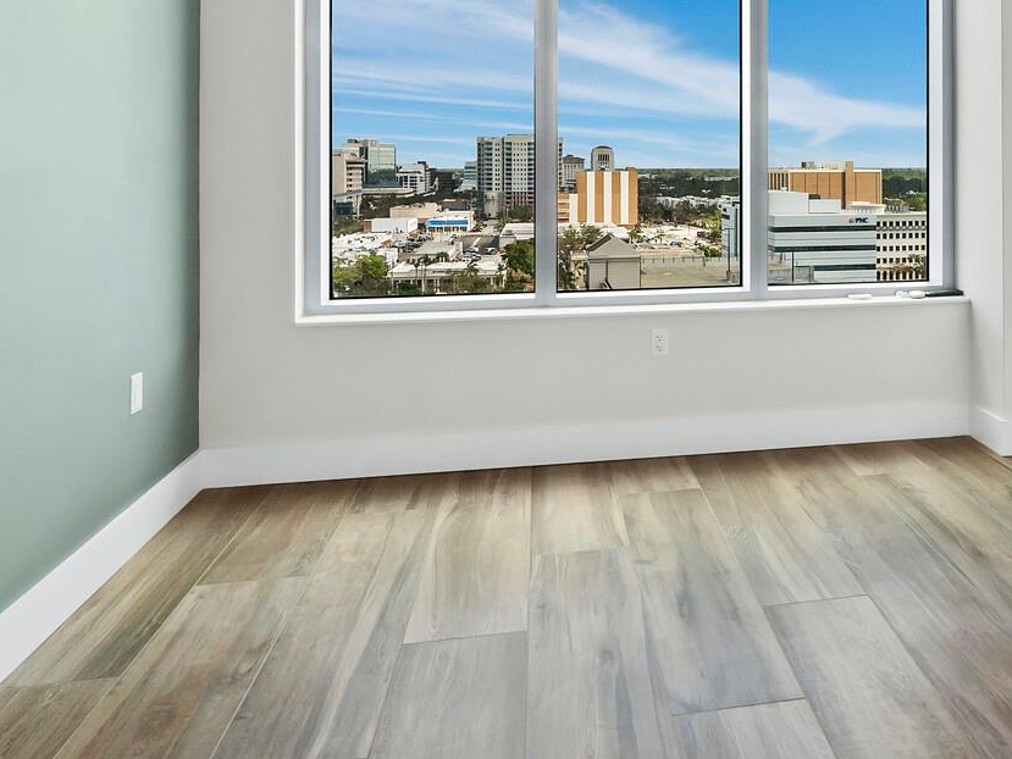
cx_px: 716
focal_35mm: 27
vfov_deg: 48.9
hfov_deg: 62.8
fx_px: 789
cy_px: 171
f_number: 11
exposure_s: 1/20
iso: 400
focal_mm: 7
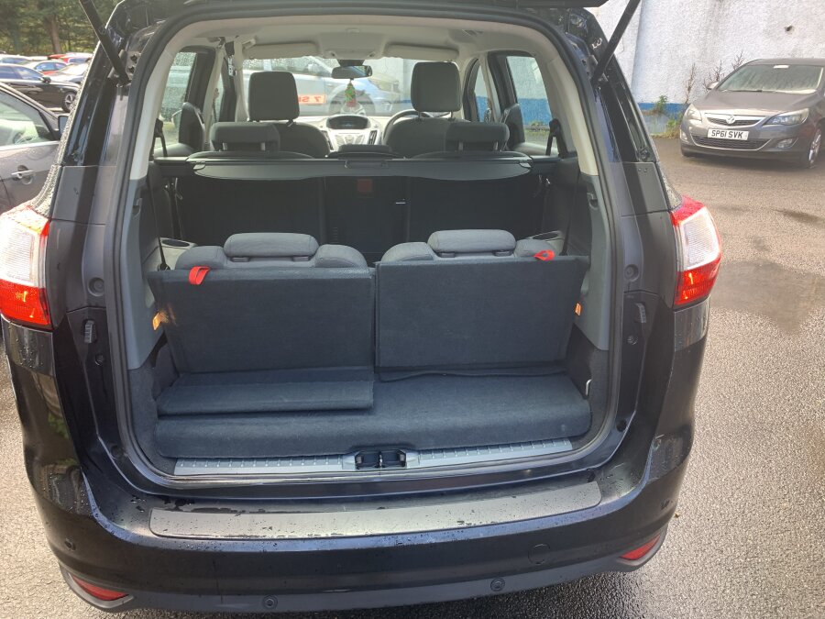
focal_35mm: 26
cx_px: 412
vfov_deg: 53.1
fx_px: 620
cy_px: 310
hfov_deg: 67.3
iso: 80
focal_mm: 4.25
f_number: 1.8
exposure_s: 1/121
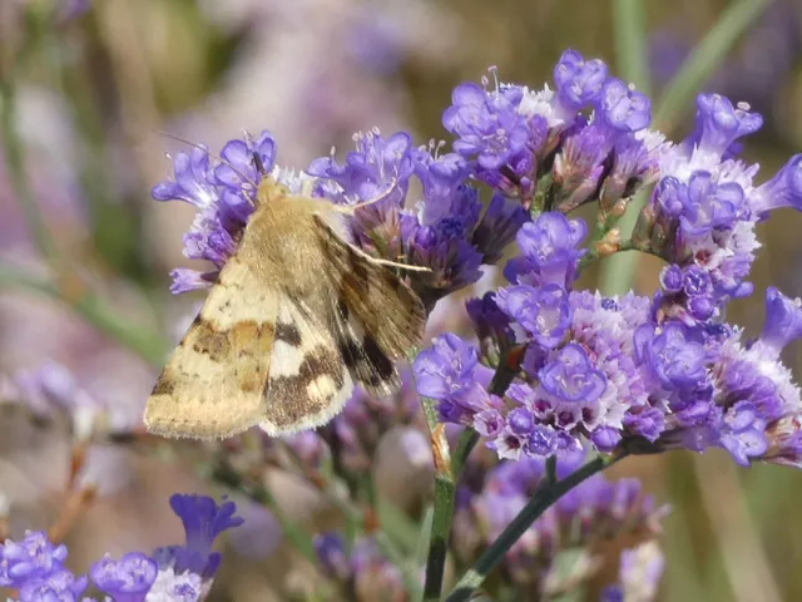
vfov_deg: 5.1
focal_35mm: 291
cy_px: 301
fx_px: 6742
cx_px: 401
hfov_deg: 6.8
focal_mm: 52.2
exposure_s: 1/160
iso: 80
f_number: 5.5
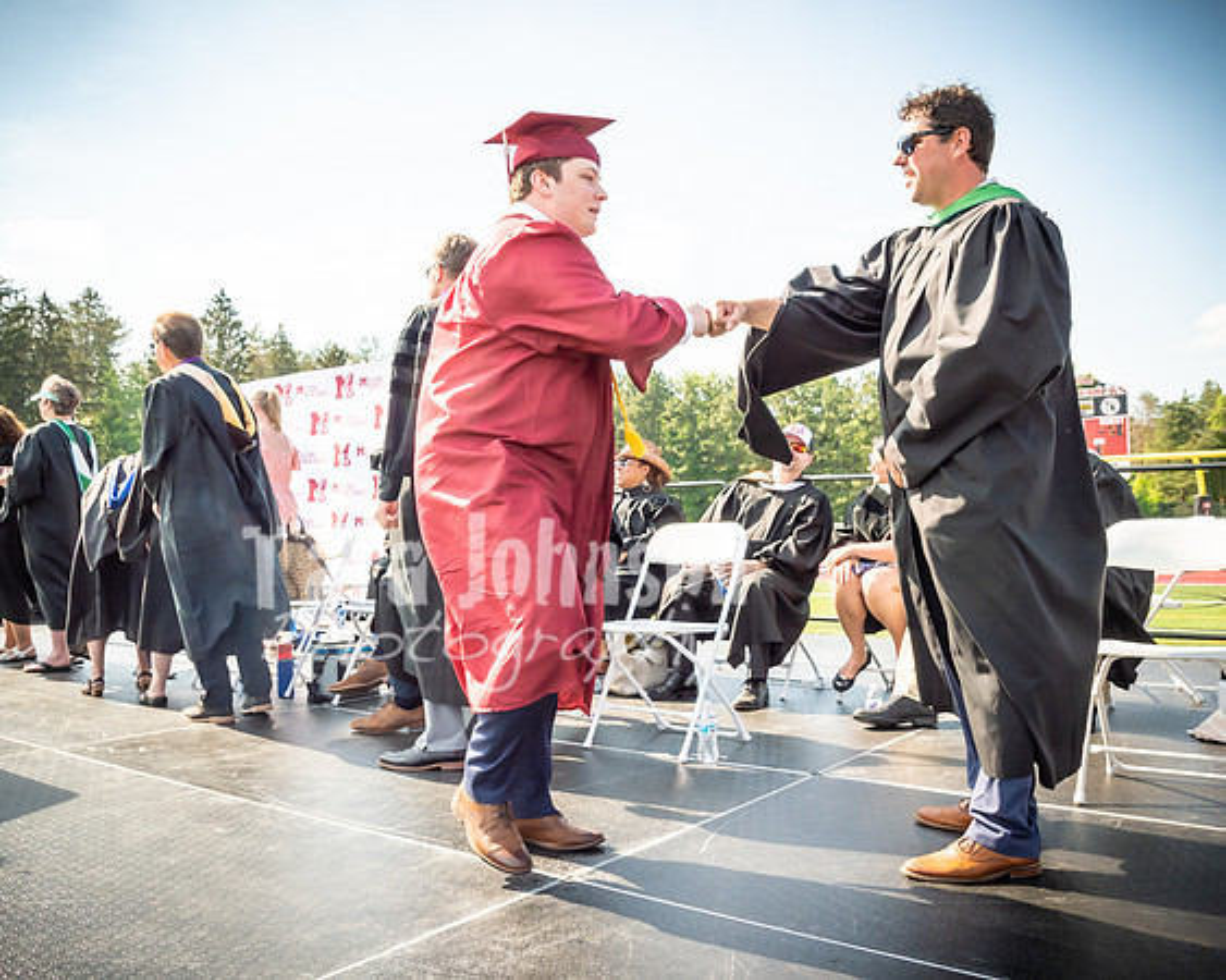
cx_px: 613
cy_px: 490
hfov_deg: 60.9
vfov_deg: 50.3
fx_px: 1043
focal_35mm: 29
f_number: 7.1
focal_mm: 17
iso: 200
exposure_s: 1/500
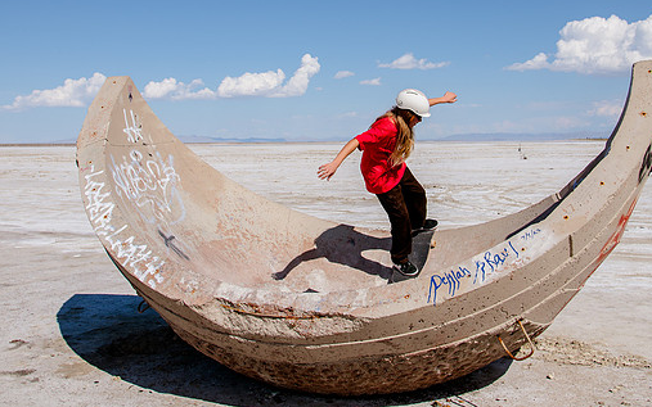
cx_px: 351
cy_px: 100
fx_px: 729
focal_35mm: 41
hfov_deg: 48.2
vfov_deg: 30.7
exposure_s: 1/1600
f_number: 6.3
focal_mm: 24
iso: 250
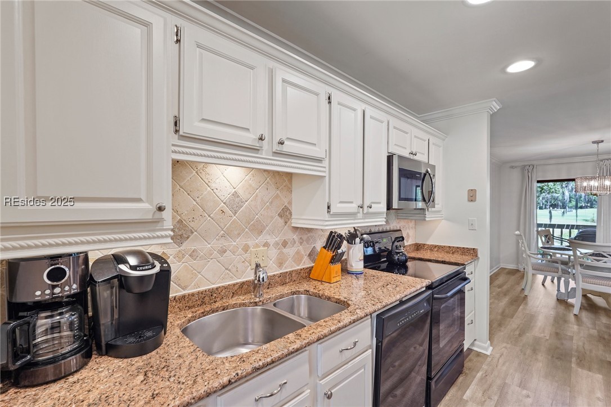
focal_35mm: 16
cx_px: 306
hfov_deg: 95.0
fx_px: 280
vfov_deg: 72.0
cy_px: 204
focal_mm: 16.5
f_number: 9
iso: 320
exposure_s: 1/2.5
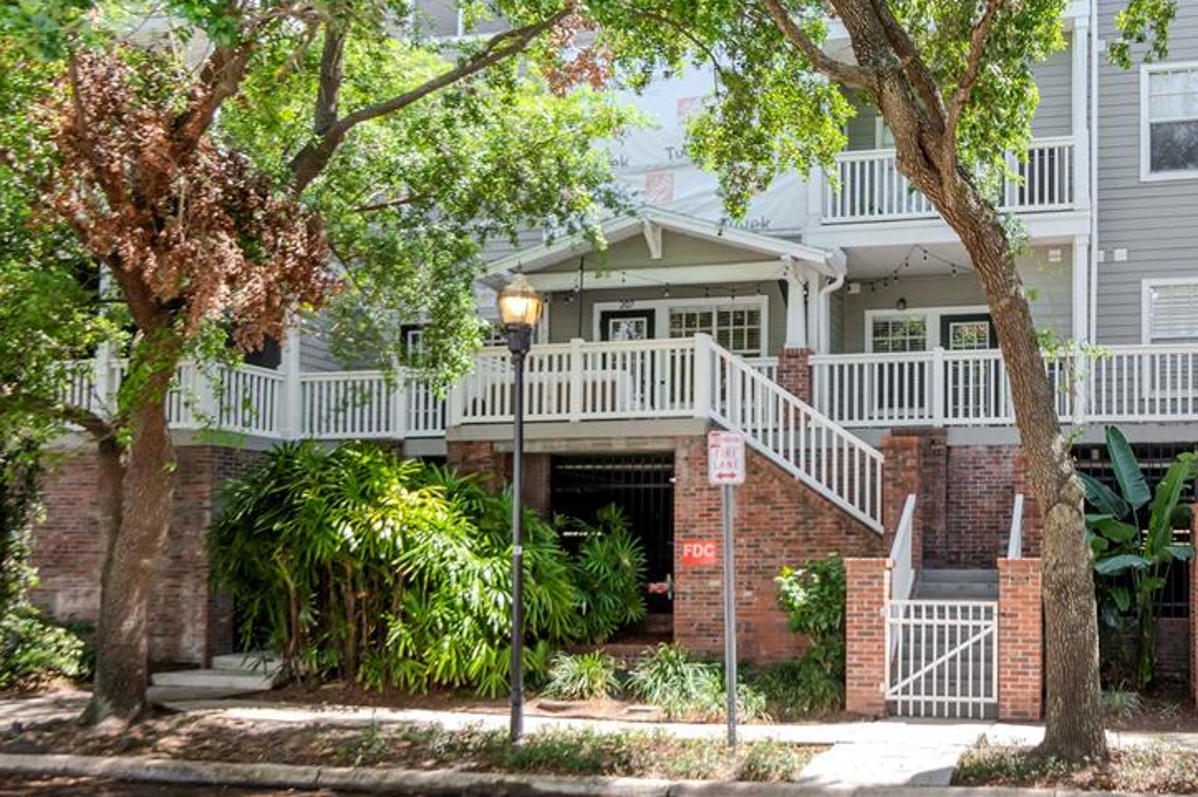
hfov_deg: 55.2
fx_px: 1131
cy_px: 356
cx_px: 749
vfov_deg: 38.8
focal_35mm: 34
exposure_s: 1/320
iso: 640
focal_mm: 16
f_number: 7.1
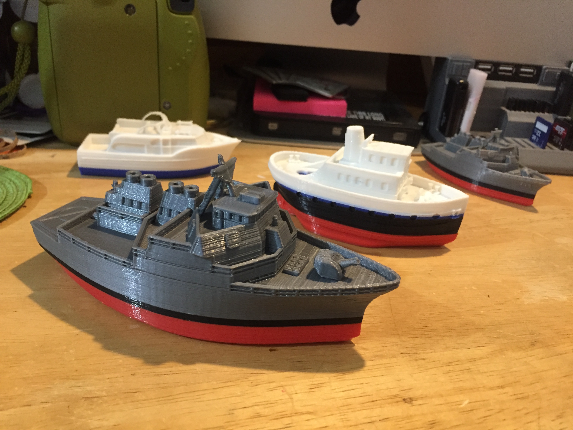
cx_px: 286
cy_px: 215
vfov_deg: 48.2
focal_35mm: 29
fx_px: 480
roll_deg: -4.8
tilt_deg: -26.6
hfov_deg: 61.7
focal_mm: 4.15
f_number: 2.2
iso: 250
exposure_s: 1/24
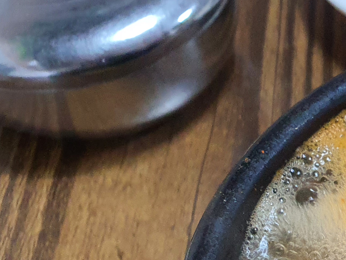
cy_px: 337
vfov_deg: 17.1
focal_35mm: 81
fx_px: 810
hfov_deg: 20.7
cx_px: 514
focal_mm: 4.3
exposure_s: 1/40
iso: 250
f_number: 2.4
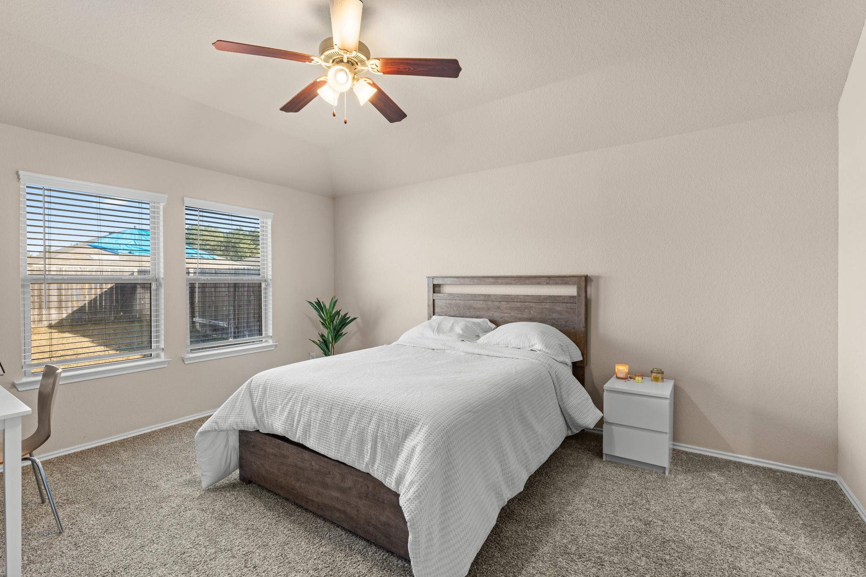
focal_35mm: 16
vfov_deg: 73.7
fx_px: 385
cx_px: 433
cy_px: 288
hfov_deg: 96.7
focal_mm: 16
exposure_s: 1
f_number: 5.6
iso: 100
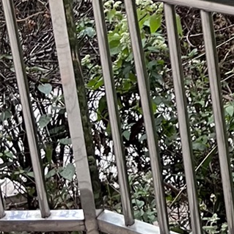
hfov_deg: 11.1
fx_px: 1101
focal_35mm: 144
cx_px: 461
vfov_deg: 11.4
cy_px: -157
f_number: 1.6
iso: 200
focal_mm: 5.1
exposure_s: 1/60
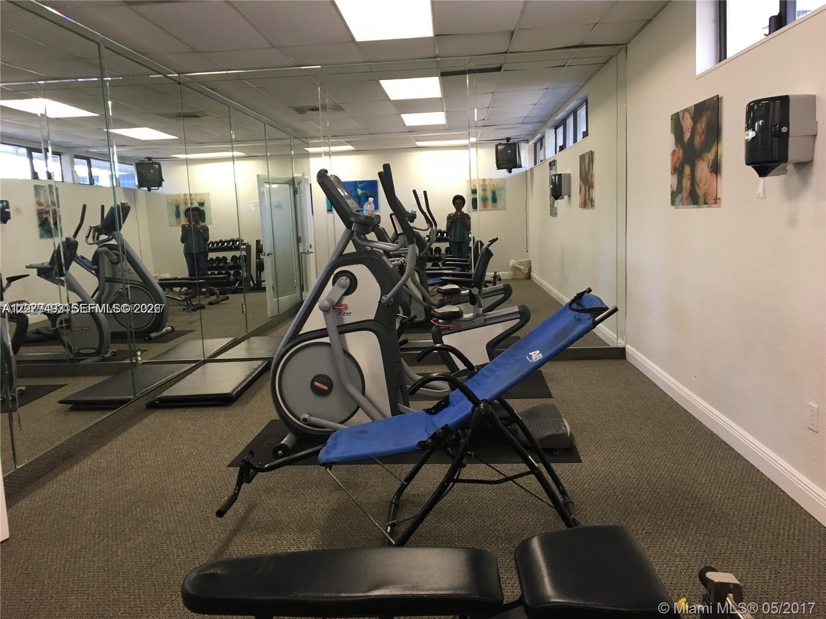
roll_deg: +2.9
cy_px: 310
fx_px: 692
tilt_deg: -6.9
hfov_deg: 61.7
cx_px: 413
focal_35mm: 29
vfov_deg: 48.2
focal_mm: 4.15
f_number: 2.2
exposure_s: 1/30
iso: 80
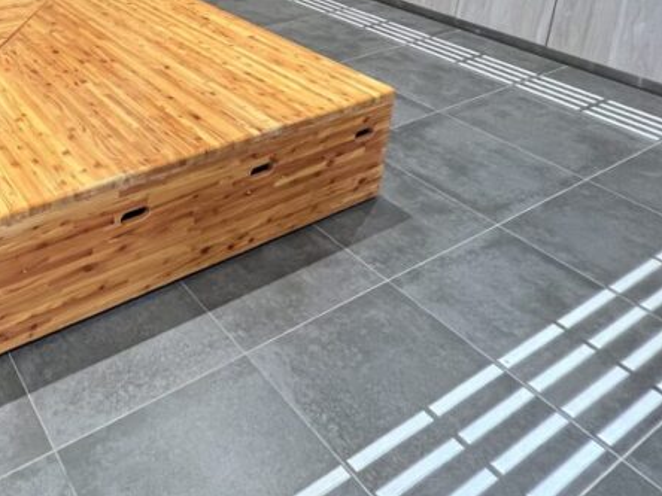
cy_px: -49
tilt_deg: -13.7
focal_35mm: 30
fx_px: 574
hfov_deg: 51.5
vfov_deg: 38.7
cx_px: 43
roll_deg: +1.0
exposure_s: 1/91
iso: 250
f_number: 1.8
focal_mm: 1.57
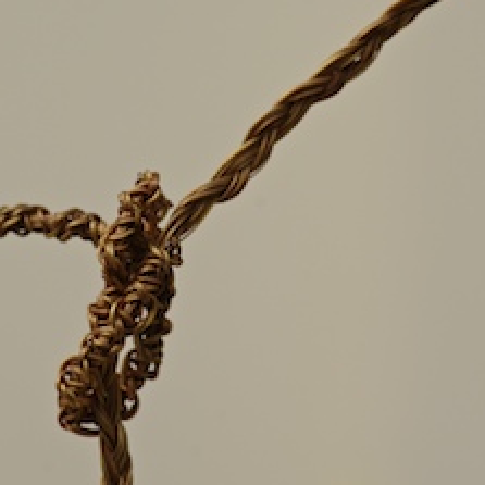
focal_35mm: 251
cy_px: 299
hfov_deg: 7.0
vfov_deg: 7.0
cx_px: 217
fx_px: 3979
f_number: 8
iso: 200
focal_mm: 100
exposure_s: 1/100
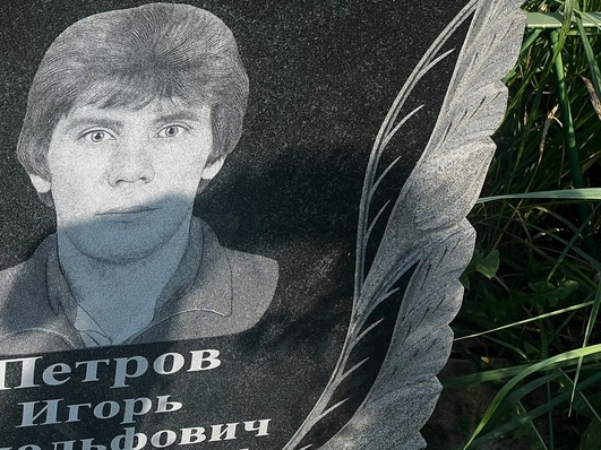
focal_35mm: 116
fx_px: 2014
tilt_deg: -29.5
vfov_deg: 12.8
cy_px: 267
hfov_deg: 16.9
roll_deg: -7.8
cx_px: 189
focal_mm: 9
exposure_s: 1/440
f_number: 2.8
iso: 32
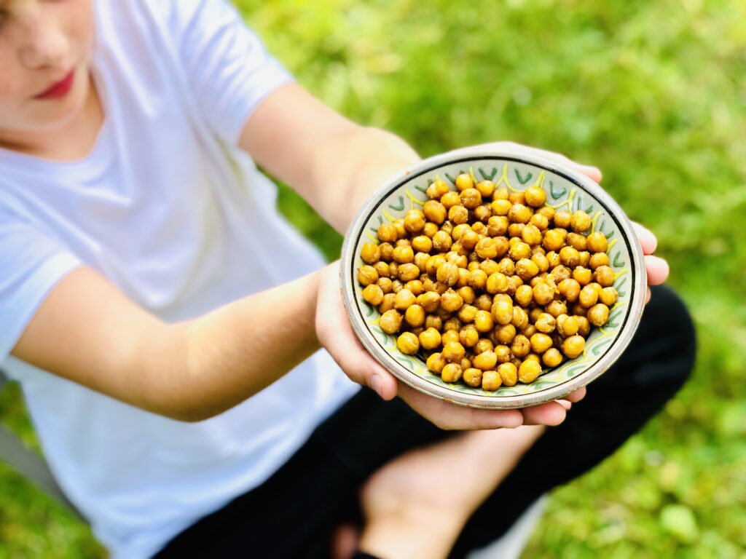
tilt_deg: -60.0
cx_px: 373
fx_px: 1121
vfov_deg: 28.0
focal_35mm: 52
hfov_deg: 36.8
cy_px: 280
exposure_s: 1/298
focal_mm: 6
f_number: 2.4
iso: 16
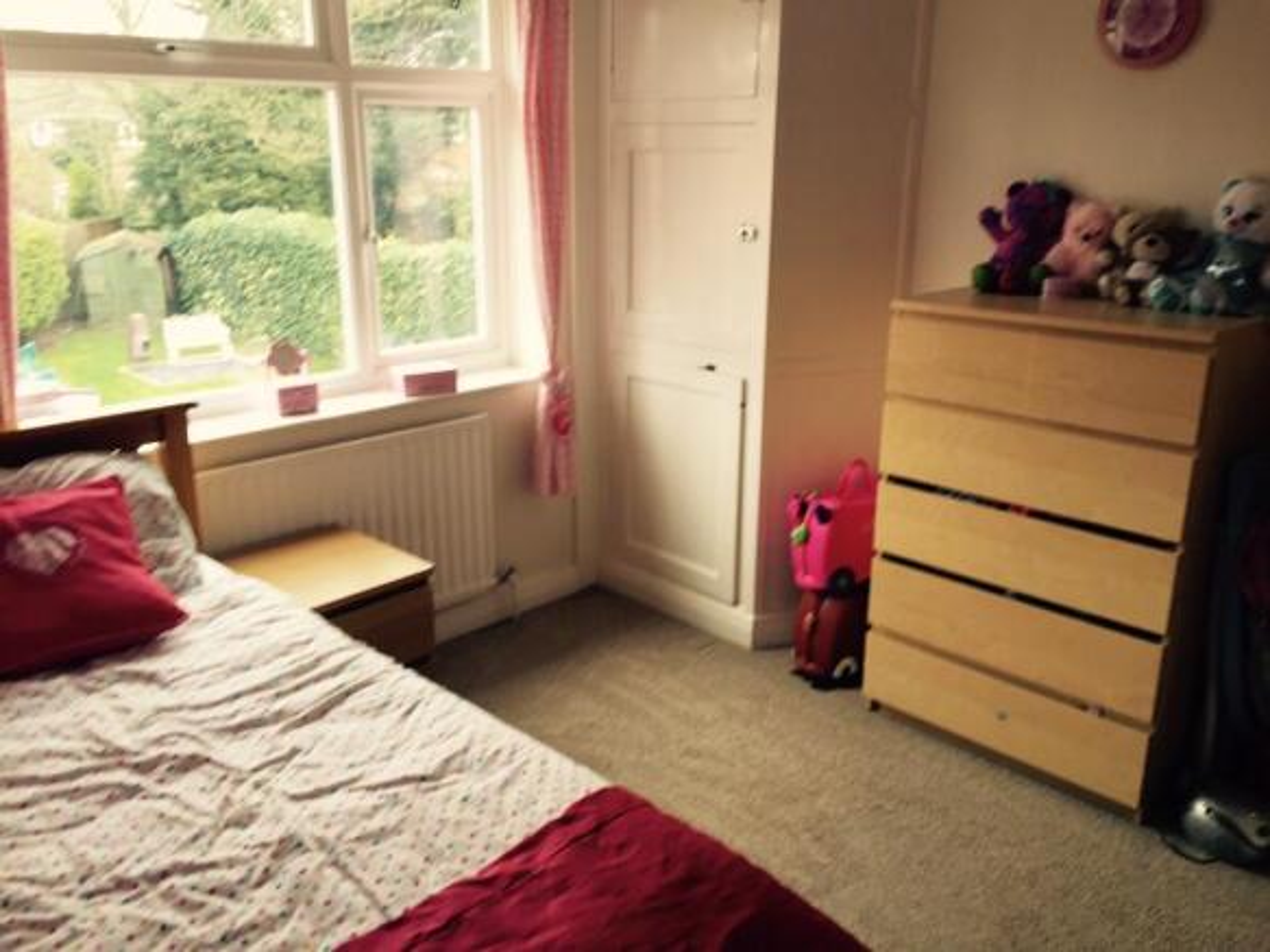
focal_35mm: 29
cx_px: 635
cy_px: 476
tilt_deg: -17.1
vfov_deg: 48.2
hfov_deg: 61.7
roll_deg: +0.0
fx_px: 1064
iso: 40
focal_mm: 4.15
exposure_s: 1/60
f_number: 2.2
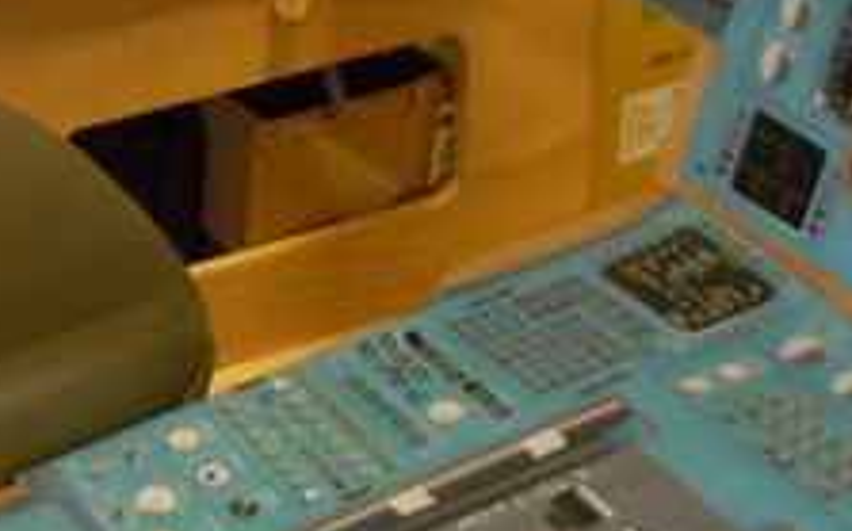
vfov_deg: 11.4
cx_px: 92
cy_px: 11
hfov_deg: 18.0
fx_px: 2645
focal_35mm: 114
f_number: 3.5
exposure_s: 1/6
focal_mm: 5.4
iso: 100
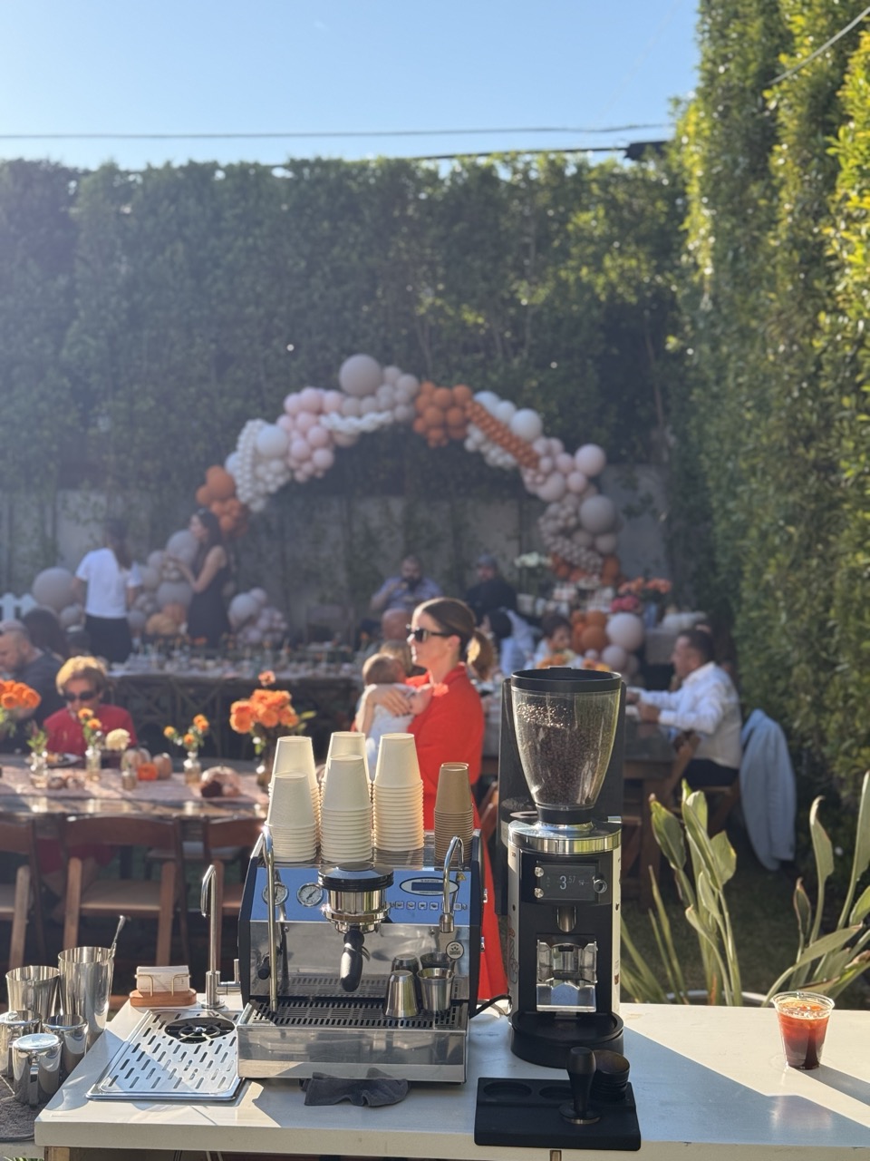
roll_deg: -1.4
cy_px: 580
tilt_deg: -3.3
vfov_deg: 39.7
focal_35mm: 48
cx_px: 435
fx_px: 1609
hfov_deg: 30.3
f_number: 1.78
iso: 80
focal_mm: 6.76
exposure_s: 1/1931
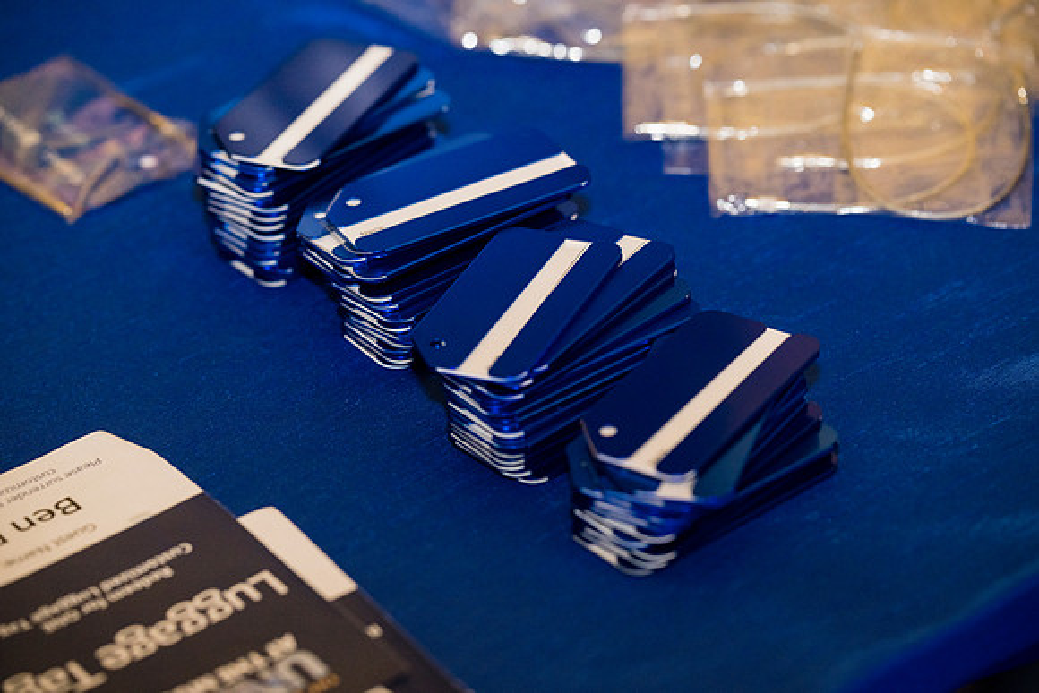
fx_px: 3551
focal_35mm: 123
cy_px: 346
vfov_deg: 11.2
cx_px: 520
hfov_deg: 16.6
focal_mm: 123
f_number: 4
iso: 1250
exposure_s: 1/60
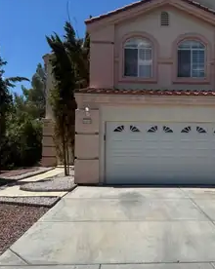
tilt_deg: +1.4
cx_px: 144
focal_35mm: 34
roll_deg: -0.1
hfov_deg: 42.7
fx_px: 271
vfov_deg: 52.9
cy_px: 135
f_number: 1.78
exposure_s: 1/7937
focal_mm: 6.76
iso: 80
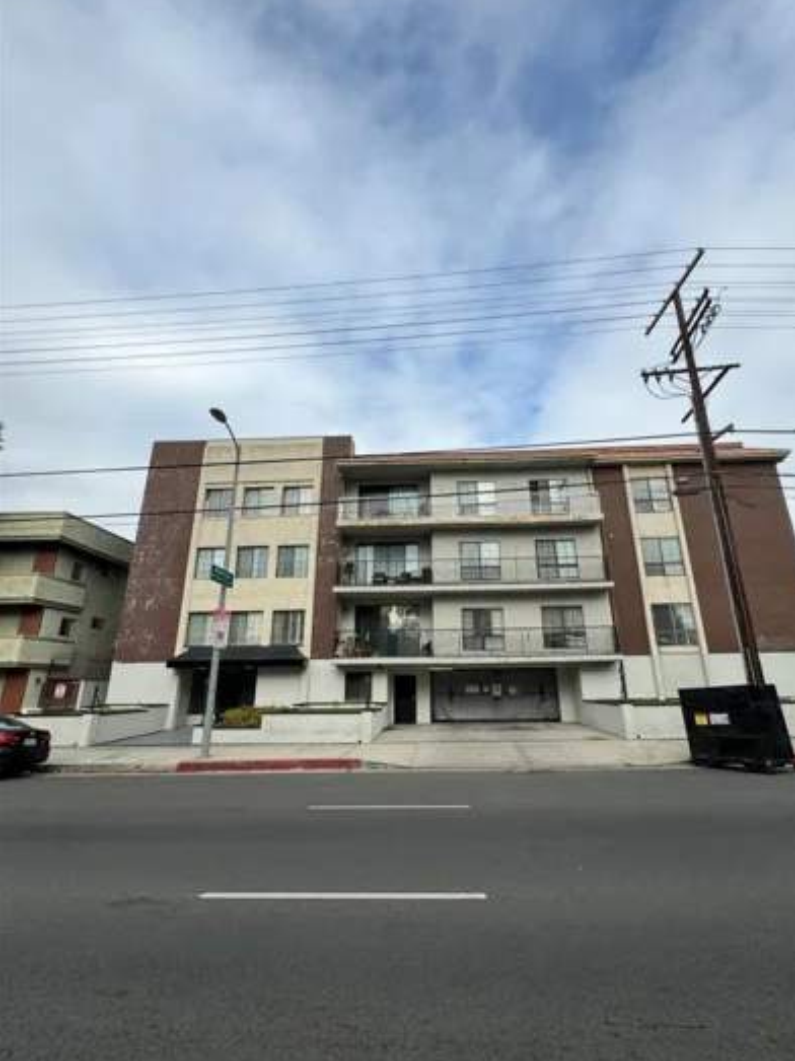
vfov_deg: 98.2
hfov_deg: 81.6
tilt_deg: +17.4
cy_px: 546
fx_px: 460
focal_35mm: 15
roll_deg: +0.5
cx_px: 424
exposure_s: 1/1832
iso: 50
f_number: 2.2
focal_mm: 2.22
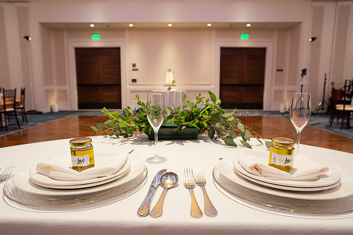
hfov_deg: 71.2
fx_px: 246
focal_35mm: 25
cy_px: 117
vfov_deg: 51.1
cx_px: 169
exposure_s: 1/30
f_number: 6.3
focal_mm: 24
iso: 1600
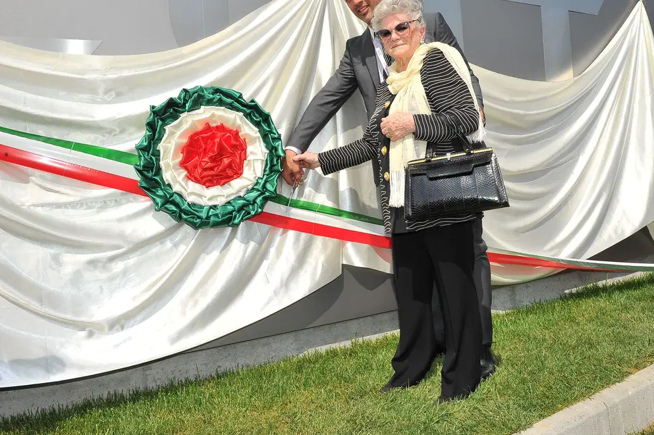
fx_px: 527
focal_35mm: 29
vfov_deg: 44.7
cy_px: 175
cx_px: 387
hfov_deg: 63.2
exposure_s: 1/250
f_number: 14
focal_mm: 24
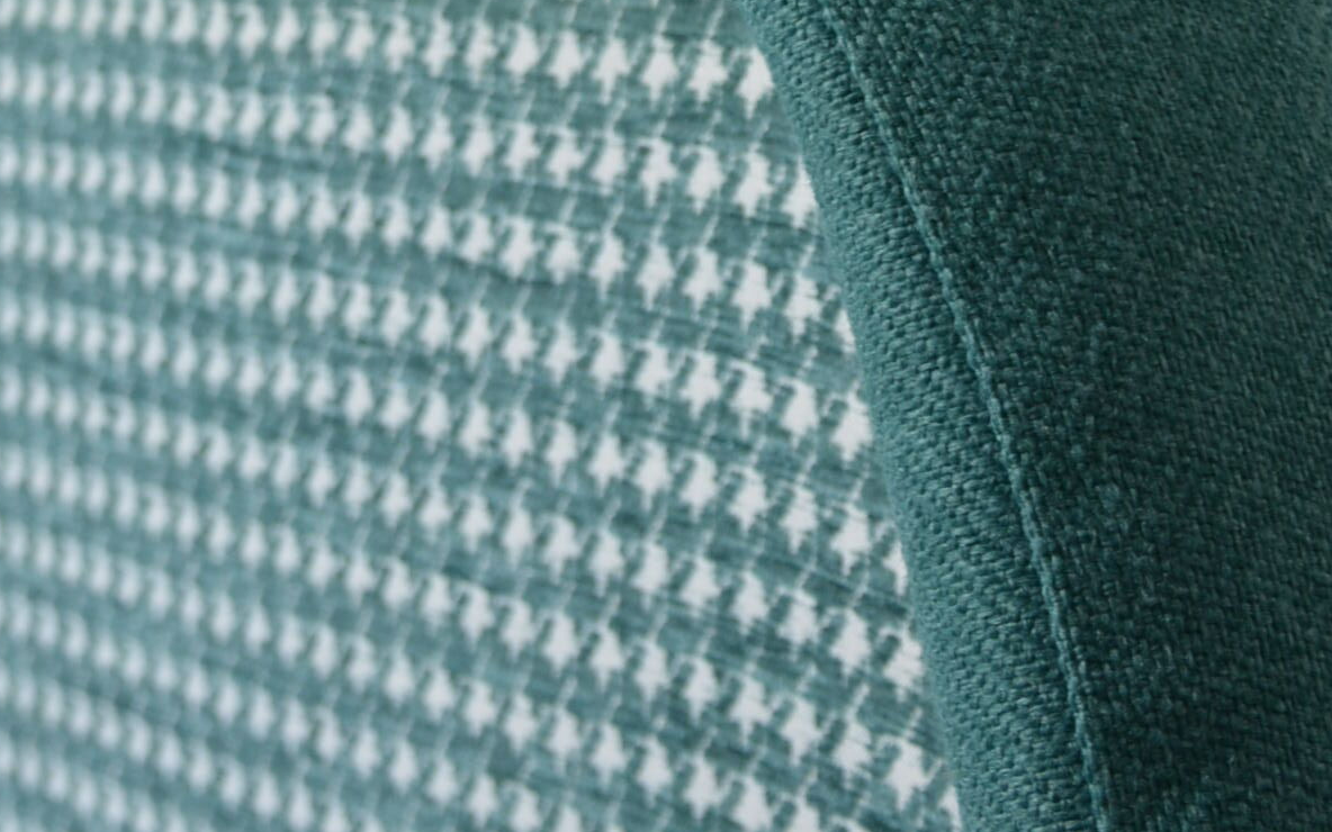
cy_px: -106
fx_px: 4211
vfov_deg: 11.1
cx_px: 406
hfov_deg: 17.9
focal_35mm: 116
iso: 400
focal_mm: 30
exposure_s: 1/100
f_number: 5
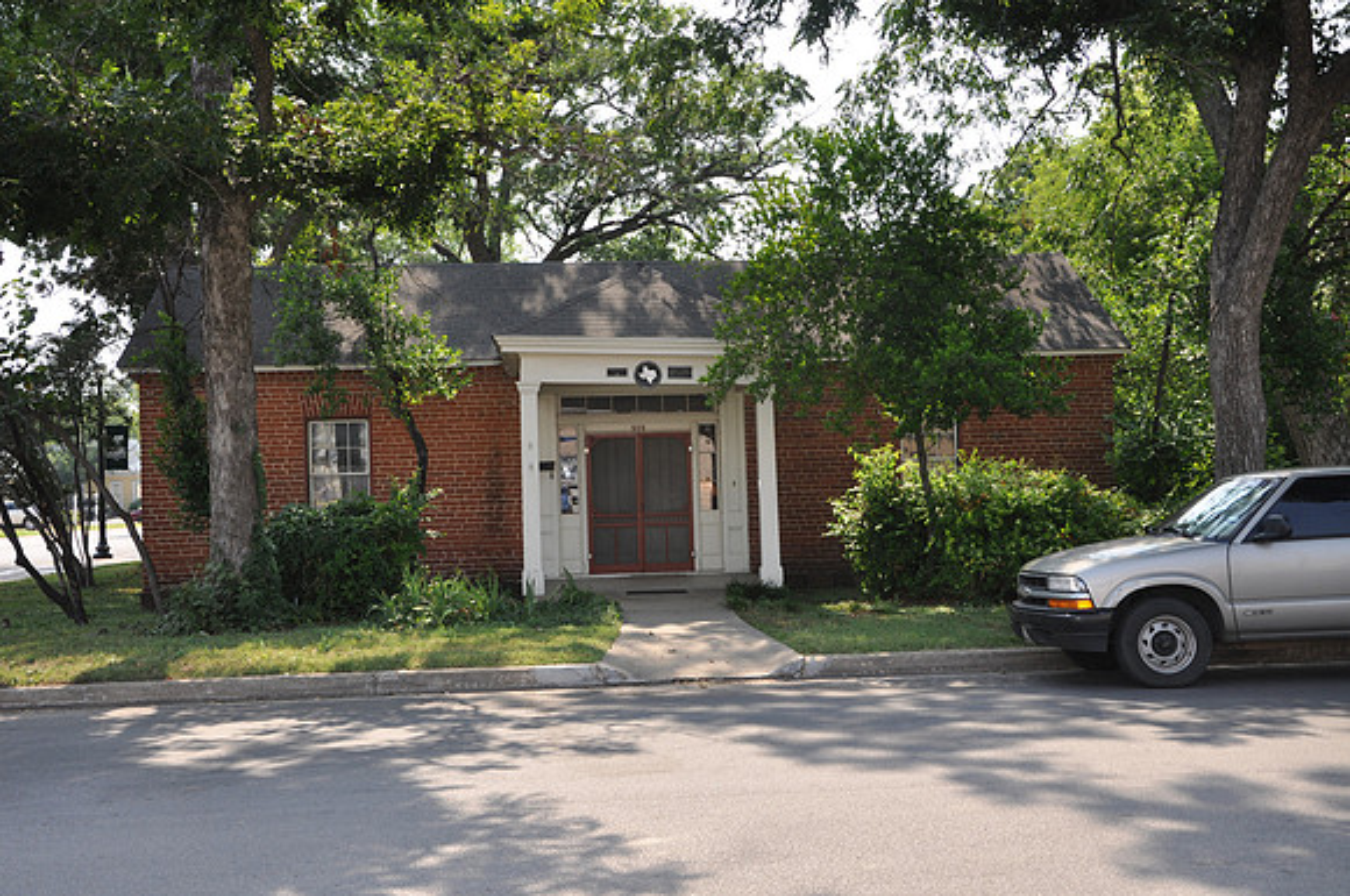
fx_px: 1460
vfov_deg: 34.1
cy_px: 448
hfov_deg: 49.6
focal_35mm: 39
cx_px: 675
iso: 200
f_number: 7.1
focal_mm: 26
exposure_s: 1/200
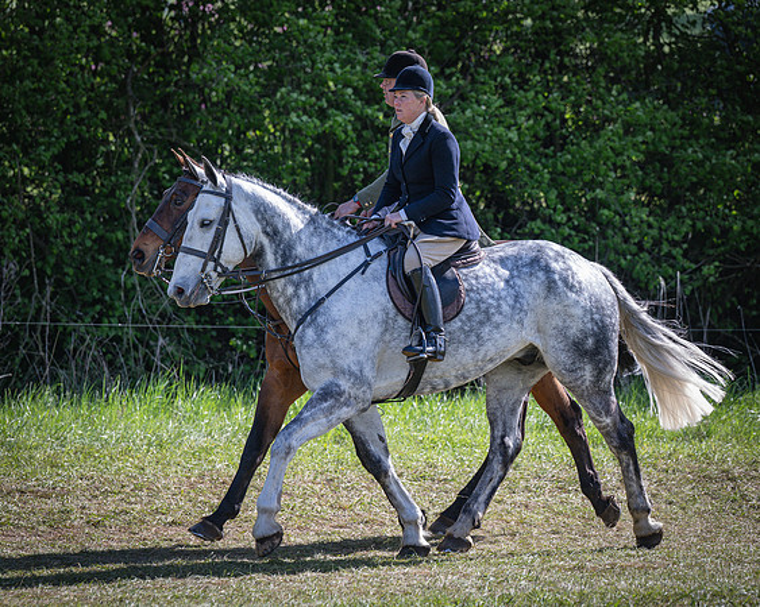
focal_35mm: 173
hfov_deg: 11.2
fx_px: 3889
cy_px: 311
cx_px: 339
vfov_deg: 8.9
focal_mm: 135
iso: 400
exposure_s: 1/1250
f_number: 4
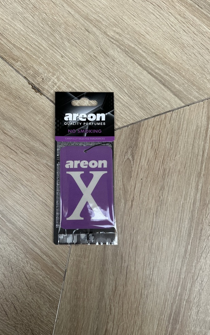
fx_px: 238
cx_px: 89
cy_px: 166
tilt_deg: -84.8
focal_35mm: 26
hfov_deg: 47.5
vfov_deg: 70.4
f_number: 1.78
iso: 80
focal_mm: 6.86
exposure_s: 1/773
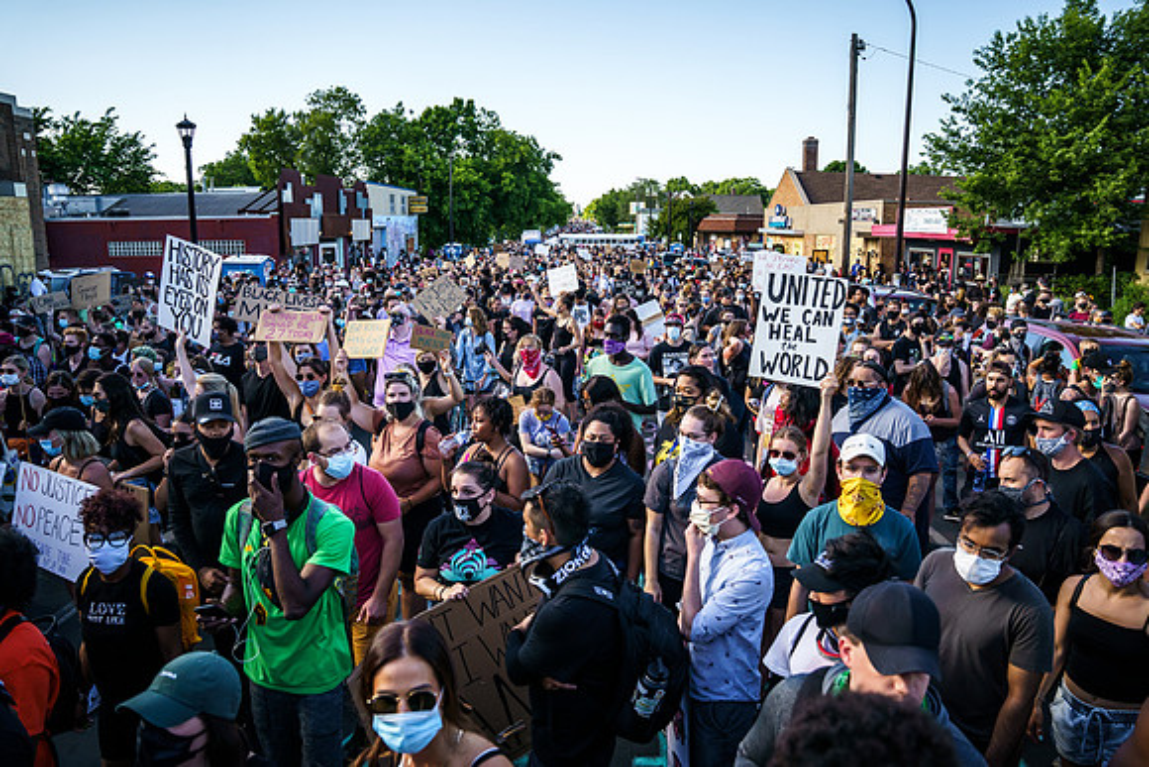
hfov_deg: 72.6
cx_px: 574
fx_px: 782
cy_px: 384
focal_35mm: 25
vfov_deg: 52.2
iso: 800
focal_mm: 24
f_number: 3.5
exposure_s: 1/2500
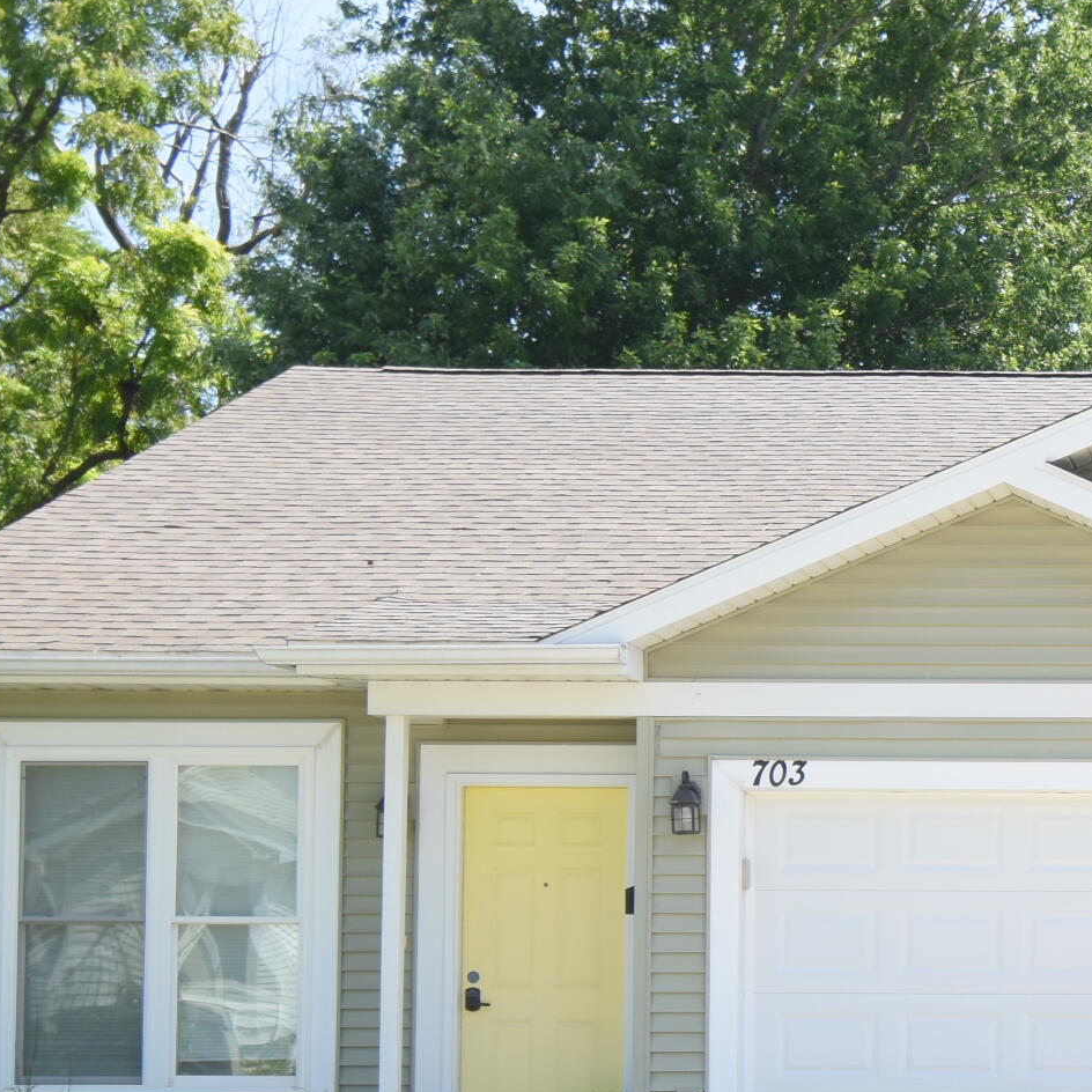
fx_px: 2891
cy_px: 855
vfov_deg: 21.2
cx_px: 1372
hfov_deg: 19.9
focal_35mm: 81
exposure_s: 1/250
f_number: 6.3
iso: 200
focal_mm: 20
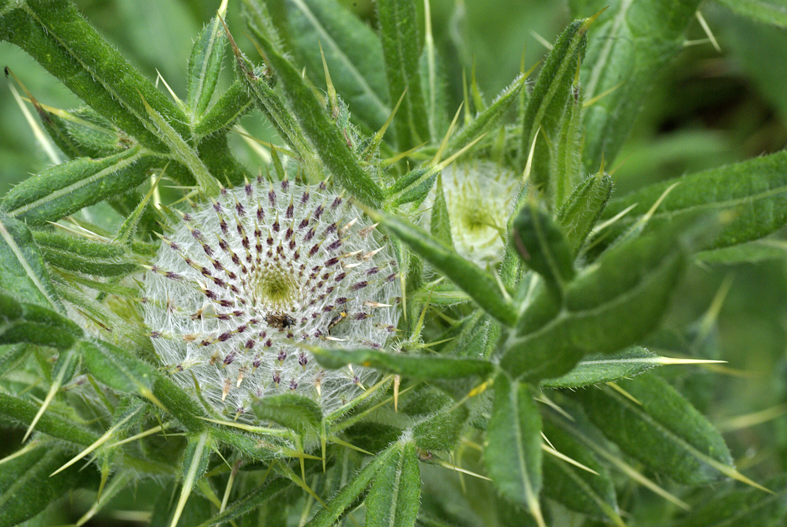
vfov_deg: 10.2
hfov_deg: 15.2
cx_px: 394
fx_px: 2955
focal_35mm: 135
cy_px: 264
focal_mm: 90
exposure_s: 1/50
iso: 400
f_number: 14
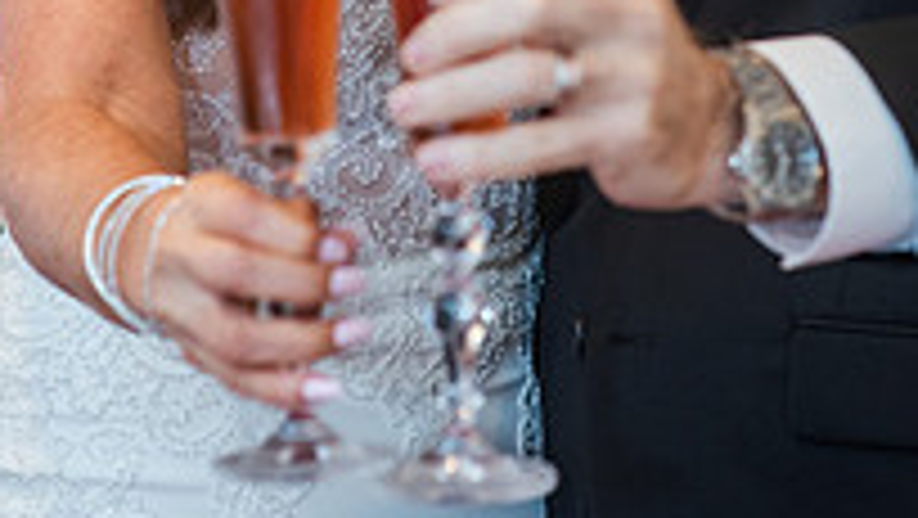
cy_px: -270
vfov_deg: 6.1
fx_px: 4773
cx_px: 554
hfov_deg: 11.0
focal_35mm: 196
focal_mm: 85
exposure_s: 1/160
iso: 1250
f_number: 3.2
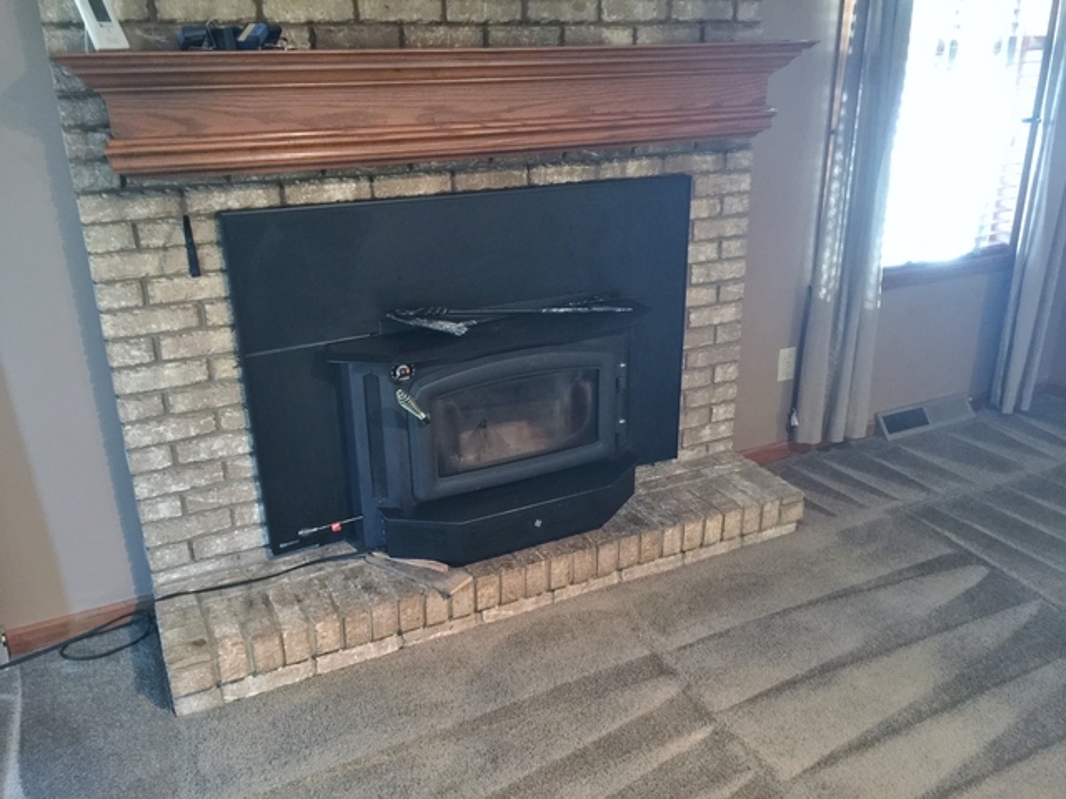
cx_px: 533
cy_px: 400
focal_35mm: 29
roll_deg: -0.2
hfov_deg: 61.7
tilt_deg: -22.0
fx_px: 893
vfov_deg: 48.2
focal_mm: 4.15
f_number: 2.2
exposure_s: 1/4
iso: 100
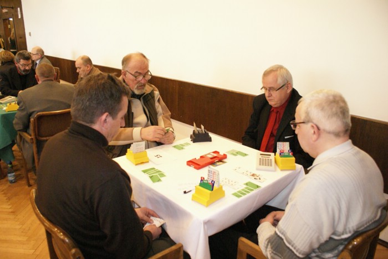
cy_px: 130
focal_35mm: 27
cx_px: 194
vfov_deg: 48.0
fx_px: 291
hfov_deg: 67.3
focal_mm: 18
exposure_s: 1/15
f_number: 3.5
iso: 1600
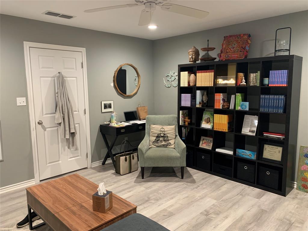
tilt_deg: -6.7
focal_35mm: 26
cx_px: 154
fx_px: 231
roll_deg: +1.1
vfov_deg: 53.1
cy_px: 116
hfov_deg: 67.3
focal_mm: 4.25
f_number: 1.8
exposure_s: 1/60
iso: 250
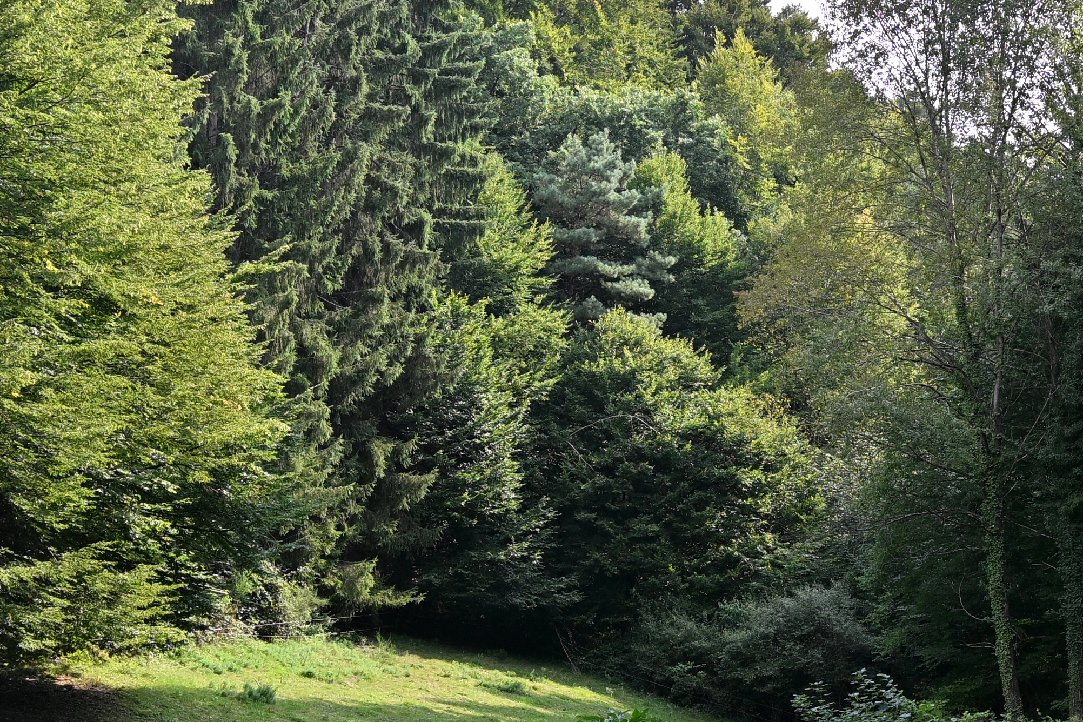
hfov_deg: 26.8
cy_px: 440
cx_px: 759
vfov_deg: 18.2
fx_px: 2256
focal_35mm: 75
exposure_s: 1/250
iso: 140
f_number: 5.6
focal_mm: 18
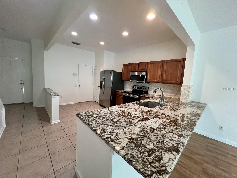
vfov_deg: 89.9
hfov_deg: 106.2
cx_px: 118
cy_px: 89
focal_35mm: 13
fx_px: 89
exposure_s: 1/60
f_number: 1.8
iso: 320
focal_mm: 1.57
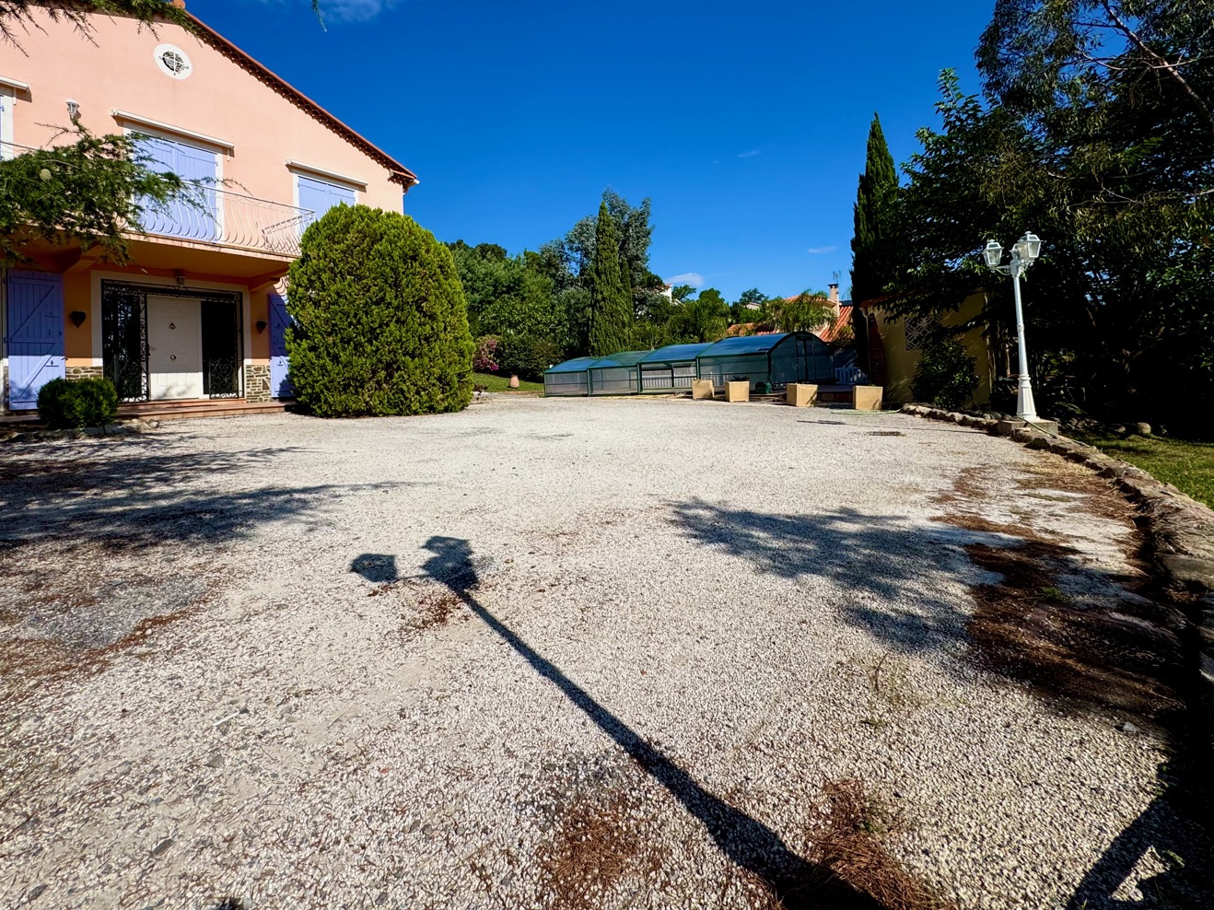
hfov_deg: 91.0
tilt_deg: +1.9
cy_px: 360
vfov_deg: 73.8
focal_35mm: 17
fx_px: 596
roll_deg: +2.8
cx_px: 587
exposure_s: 1/3717
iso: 50
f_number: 2.2
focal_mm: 2.22
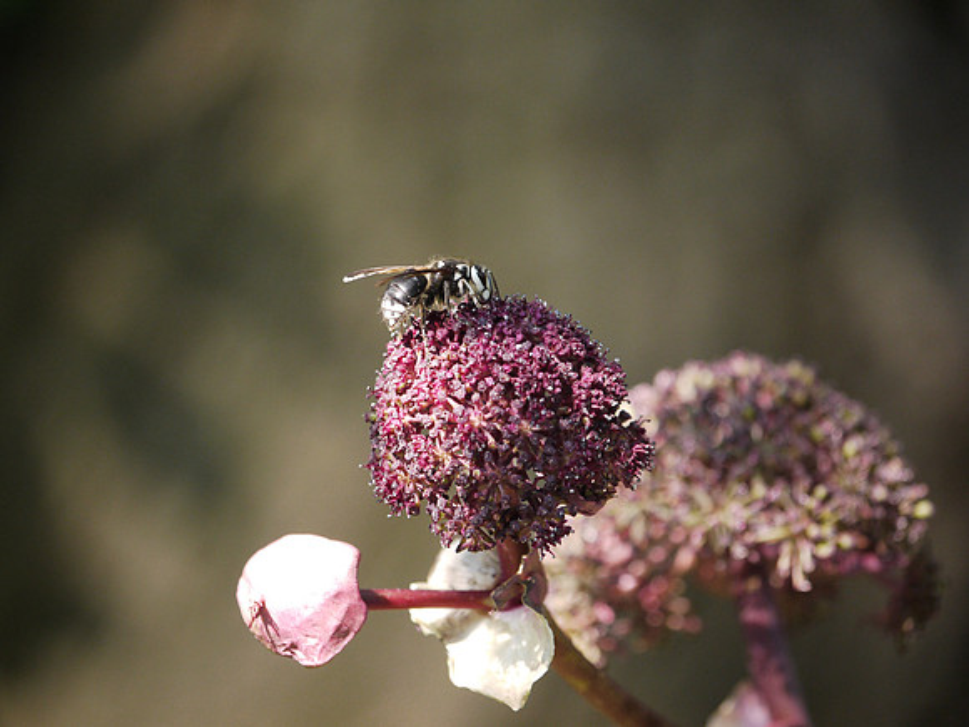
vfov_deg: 4.6
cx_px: 484
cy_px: 364
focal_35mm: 324
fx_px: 9070
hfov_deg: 6.1
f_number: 4.6
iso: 500
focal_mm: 162
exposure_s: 1/250
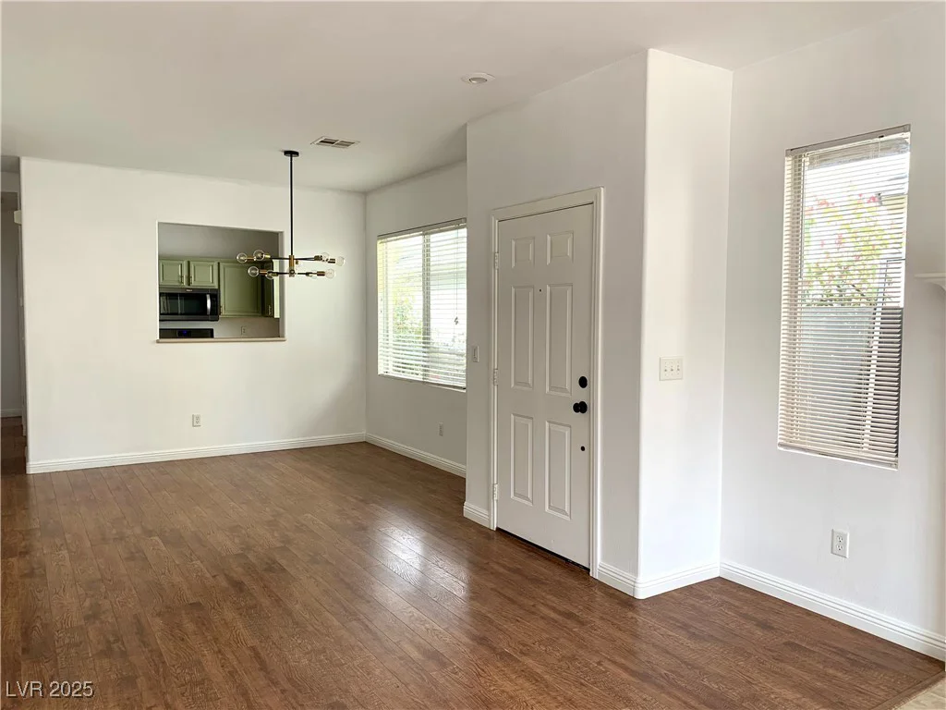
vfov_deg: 53.1
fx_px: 711
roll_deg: +0.0
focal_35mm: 26
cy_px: 355
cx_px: 473
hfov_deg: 67.3
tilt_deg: -3.1
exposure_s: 1/121
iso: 32
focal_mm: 4.25
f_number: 1.8
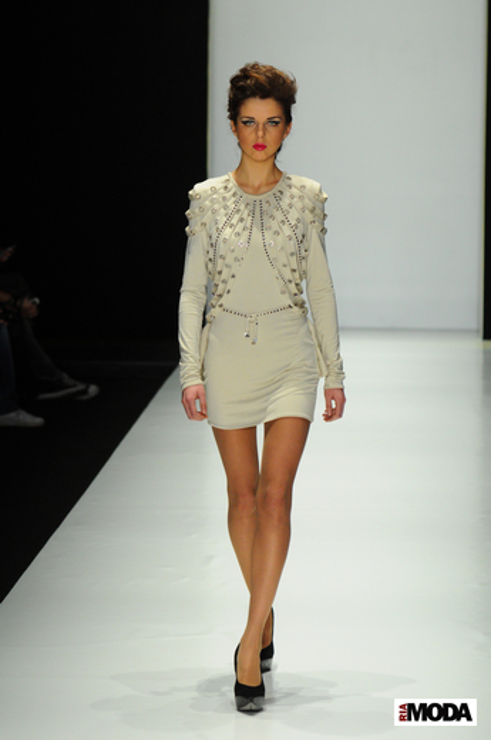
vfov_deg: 13.1
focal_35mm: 158
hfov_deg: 8.7
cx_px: 246
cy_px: 370
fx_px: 3233
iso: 1600
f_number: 4
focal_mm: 105
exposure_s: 1/320
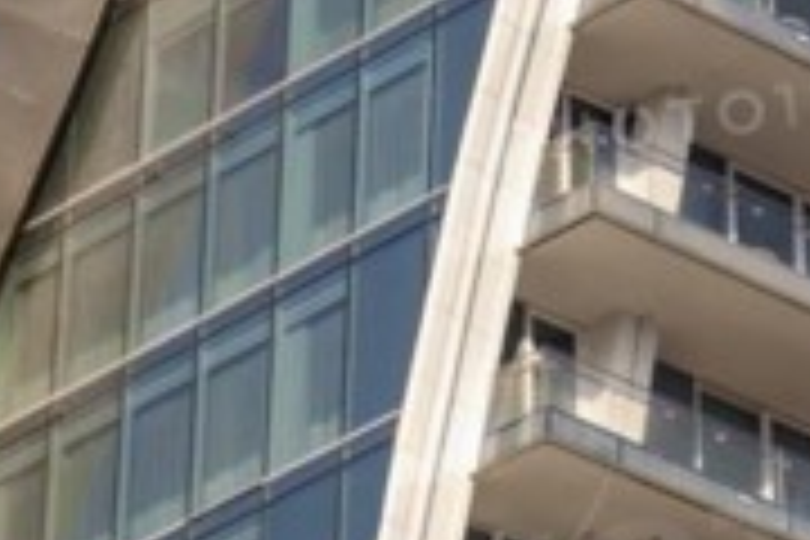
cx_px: 594
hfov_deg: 6.1
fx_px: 7604
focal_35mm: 338
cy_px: -574
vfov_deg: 4.0
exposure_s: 1/240
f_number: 8
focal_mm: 50.5
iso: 125
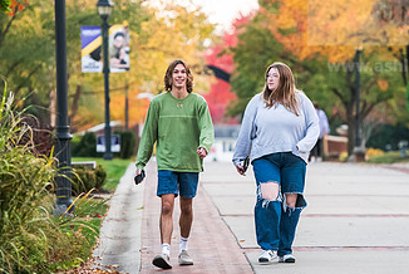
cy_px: 92
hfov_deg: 6.4
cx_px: 270
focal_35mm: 320
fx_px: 3639
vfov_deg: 4.3
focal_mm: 180
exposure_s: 1/250
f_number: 4
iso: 1600
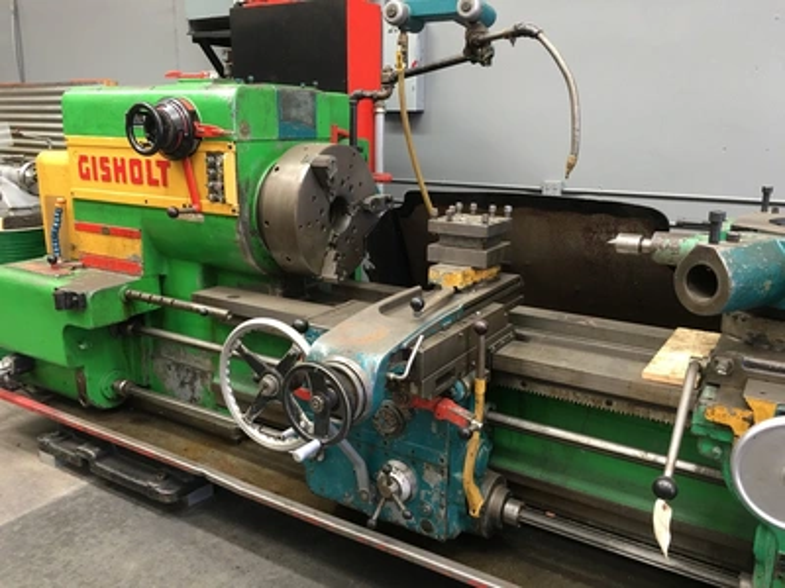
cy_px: 294
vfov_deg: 48.2
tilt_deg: -13.8
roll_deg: -0.4
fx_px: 658
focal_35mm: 29
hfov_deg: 61.7
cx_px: 392
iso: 50
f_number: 2.2
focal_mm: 4.15
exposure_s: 1/15
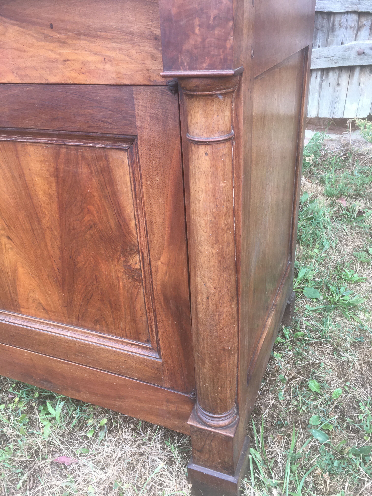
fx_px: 416
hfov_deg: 48.2
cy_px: 248
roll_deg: +2.1
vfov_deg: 61.7
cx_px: 186
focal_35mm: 29
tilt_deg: -33.7
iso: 32
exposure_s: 1/100
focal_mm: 4.15
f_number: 2.2
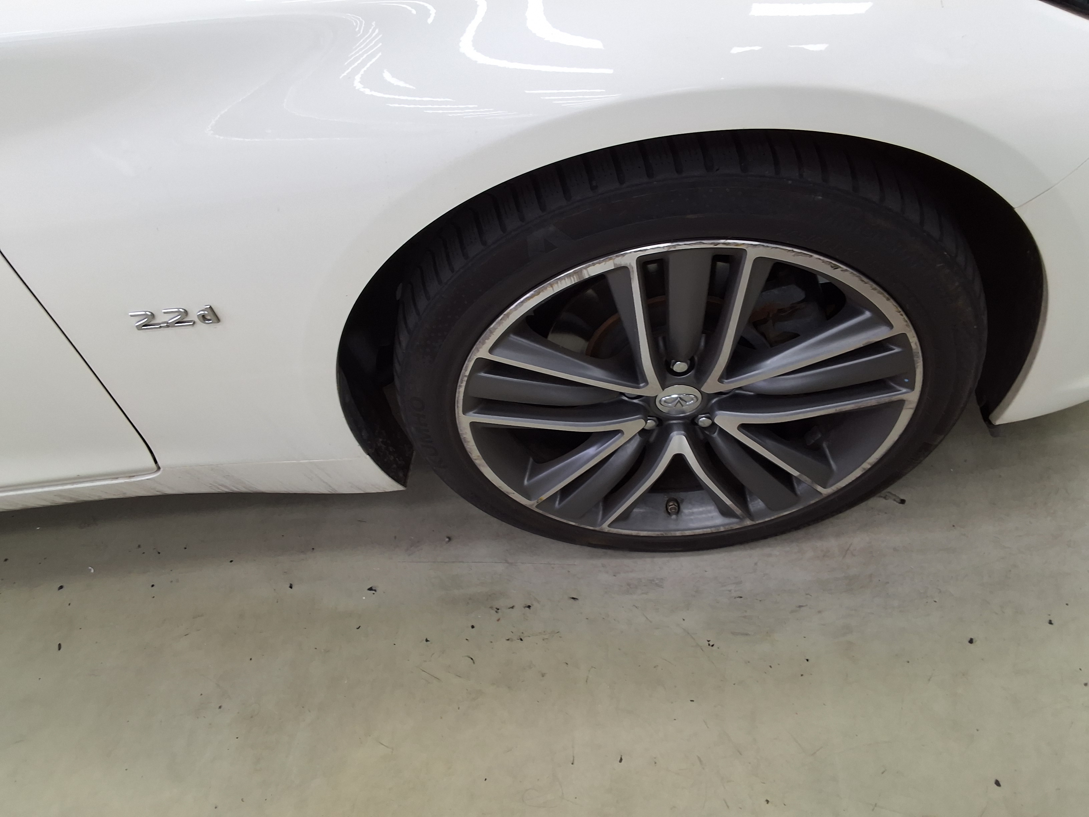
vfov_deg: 49.7
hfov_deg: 63.4
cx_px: 544
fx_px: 881
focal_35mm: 28
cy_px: 408
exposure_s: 1/60
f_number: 1.9
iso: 50
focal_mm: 2.91
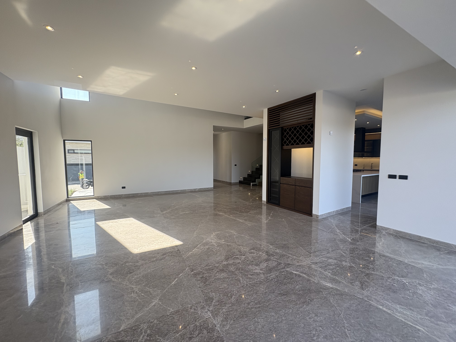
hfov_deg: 102.1
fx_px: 184
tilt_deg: -0.9
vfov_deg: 85.7
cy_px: 171
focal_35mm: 14
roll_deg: +0.1
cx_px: 228
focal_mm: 2.22
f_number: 2.2
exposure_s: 1/191
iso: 64
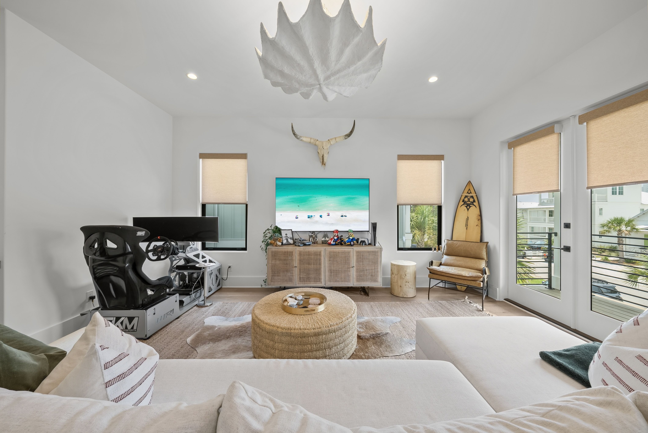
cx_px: 324
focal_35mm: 12
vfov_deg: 90.1
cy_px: 216
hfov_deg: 112.6
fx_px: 216
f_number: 7.1
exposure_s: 1/4
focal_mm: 12
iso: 125
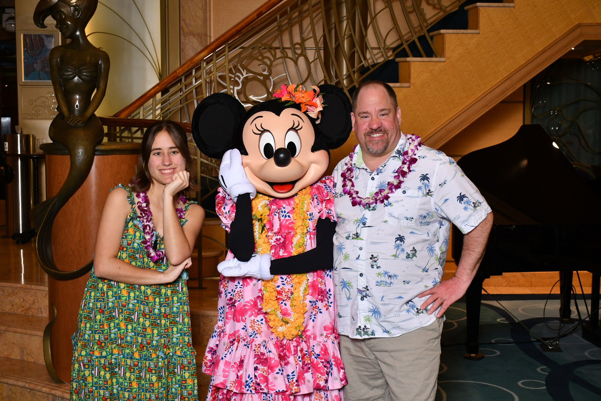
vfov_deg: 26.5
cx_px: 300
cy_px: 200
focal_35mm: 51
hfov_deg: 38.9
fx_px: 851
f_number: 5.6
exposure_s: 1/125
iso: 640
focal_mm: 34
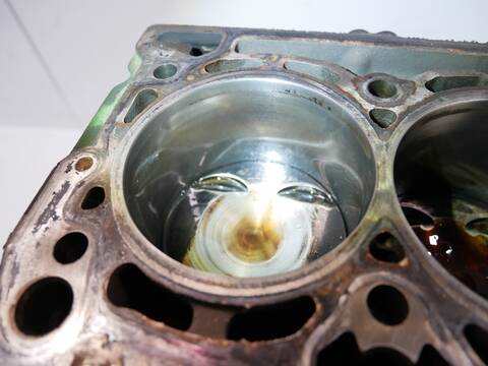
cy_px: 183
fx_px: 338
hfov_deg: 71.6
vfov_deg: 56.8
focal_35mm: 24
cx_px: 244
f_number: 3.5
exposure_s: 1/60
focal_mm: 12
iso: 640
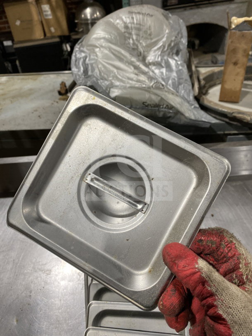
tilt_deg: -39.1
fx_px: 252
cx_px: 126
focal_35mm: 26
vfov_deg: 67.3
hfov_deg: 53.1
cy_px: 168
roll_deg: +2.3
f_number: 1.8
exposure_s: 1/103
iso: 125
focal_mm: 4.25
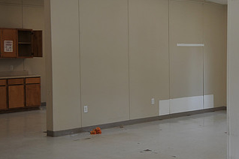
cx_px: 199
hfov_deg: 27.0
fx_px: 485
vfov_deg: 18.7
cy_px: 66
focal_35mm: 73
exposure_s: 1/125
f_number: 5.6
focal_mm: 40
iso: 200
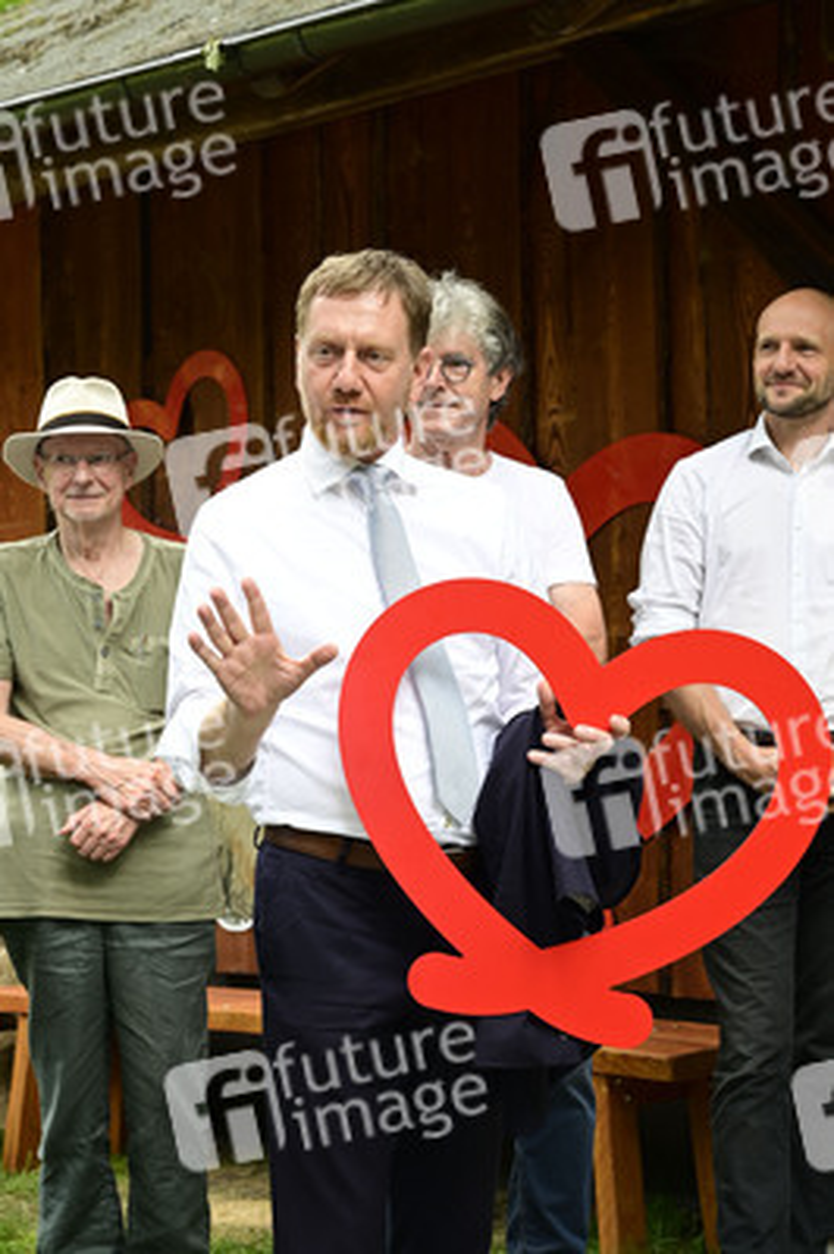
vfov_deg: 28.9
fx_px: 2437
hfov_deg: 19.4
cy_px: 627
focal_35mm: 70
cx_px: 417
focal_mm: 70
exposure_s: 1/200
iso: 500
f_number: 6.3
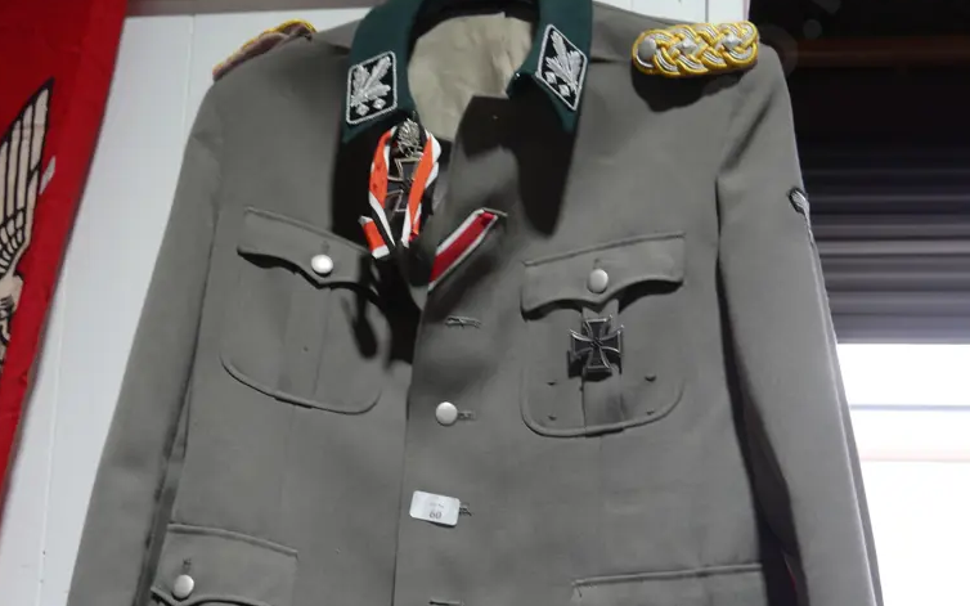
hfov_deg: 41.1
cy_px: 435
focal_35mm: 49
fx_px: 1295
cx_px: 480
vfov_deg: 26.1
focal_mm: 17
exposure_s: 1/60
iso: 250
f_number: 4
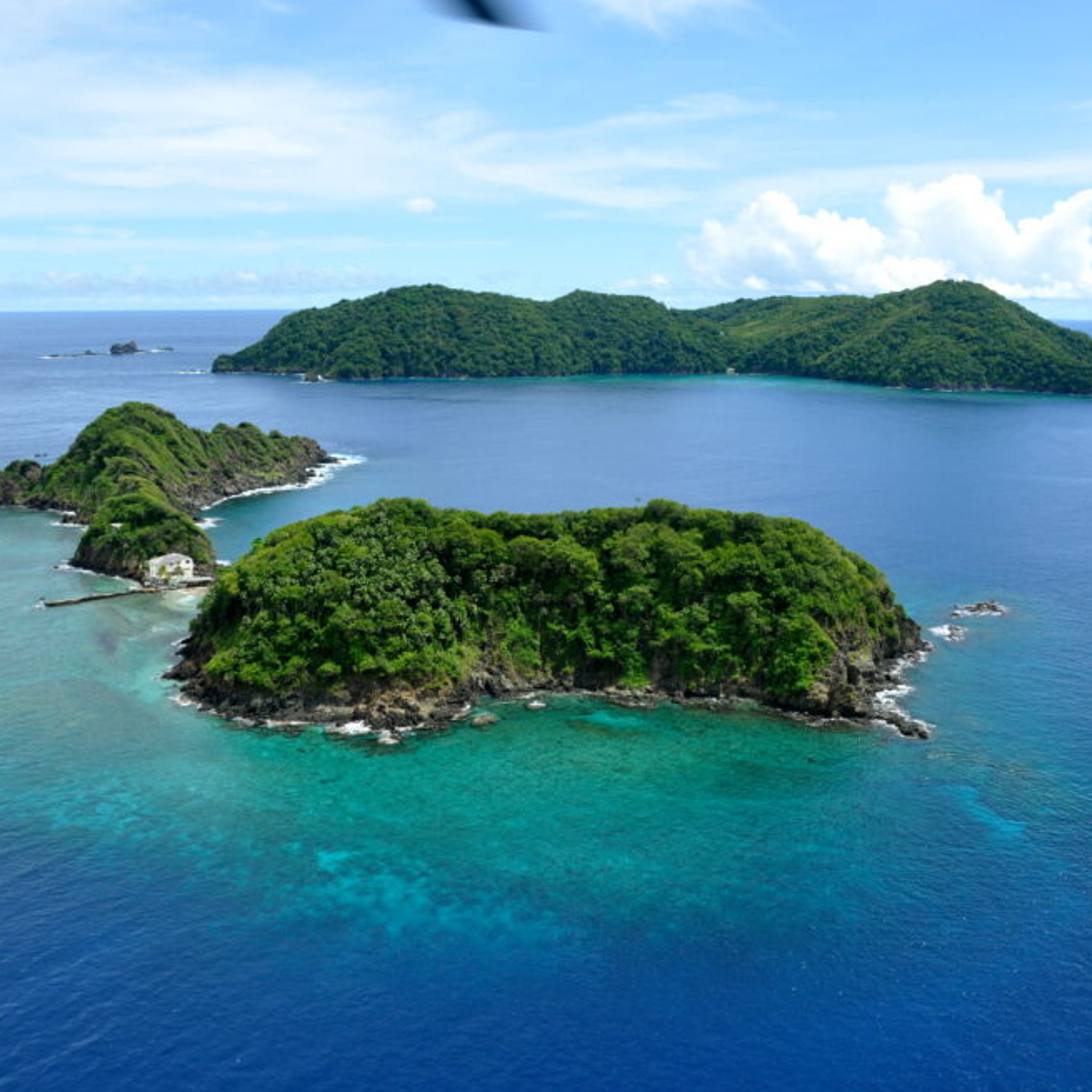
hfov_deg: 46.7
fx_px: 1249
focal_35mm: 35
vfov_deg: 47.2
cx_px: 692
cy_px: 542
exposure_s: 1/1000
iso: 200
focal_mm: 18
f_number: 5
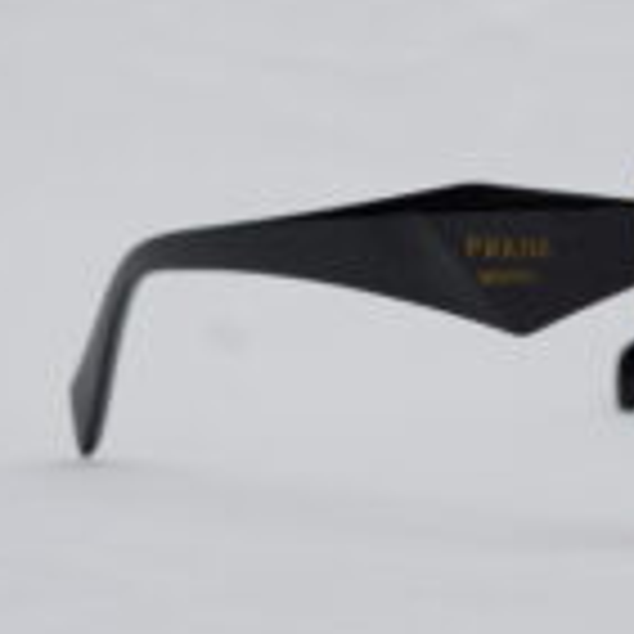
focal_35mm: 181
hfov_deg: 9.5
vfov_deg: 9.7
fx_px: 3751
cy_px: 292
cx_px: 746
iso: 100
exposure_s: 1/160
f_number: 9
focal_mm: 50
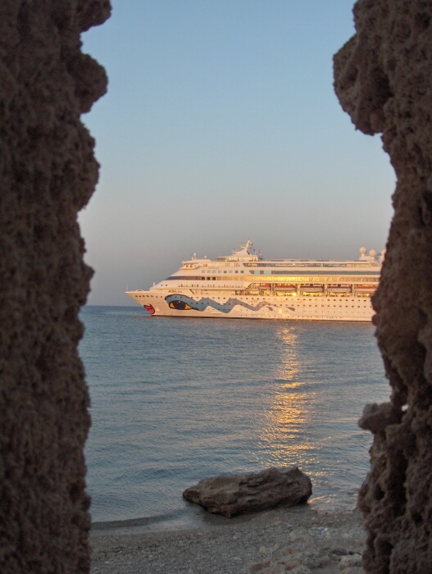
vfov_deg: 47.8
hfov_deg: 36.9
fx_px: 647
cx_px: 216
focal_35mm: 39
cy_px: 287
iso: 100
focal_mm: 8
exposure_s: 1/238
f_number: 4.8
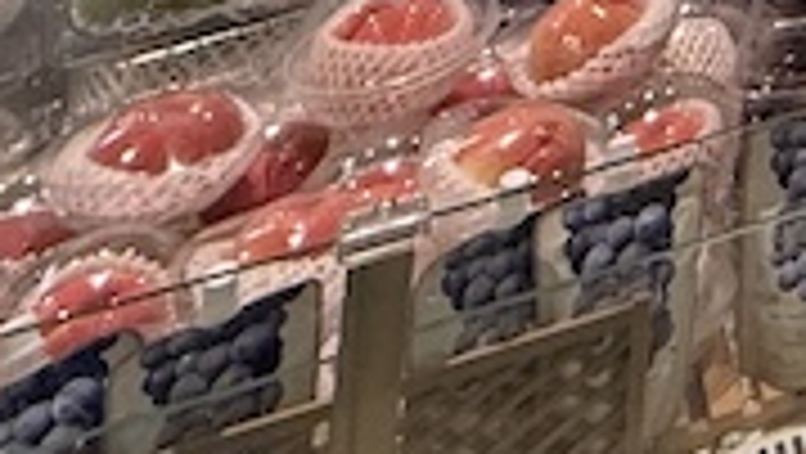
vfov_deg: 9.5
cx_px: 1797
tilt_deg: +4.2
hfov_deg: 16.0
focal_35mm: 87
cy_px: -1063
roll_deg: -1.6
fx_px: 1861
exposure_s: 1/100
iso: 160
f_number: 2.2
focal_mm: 2.22
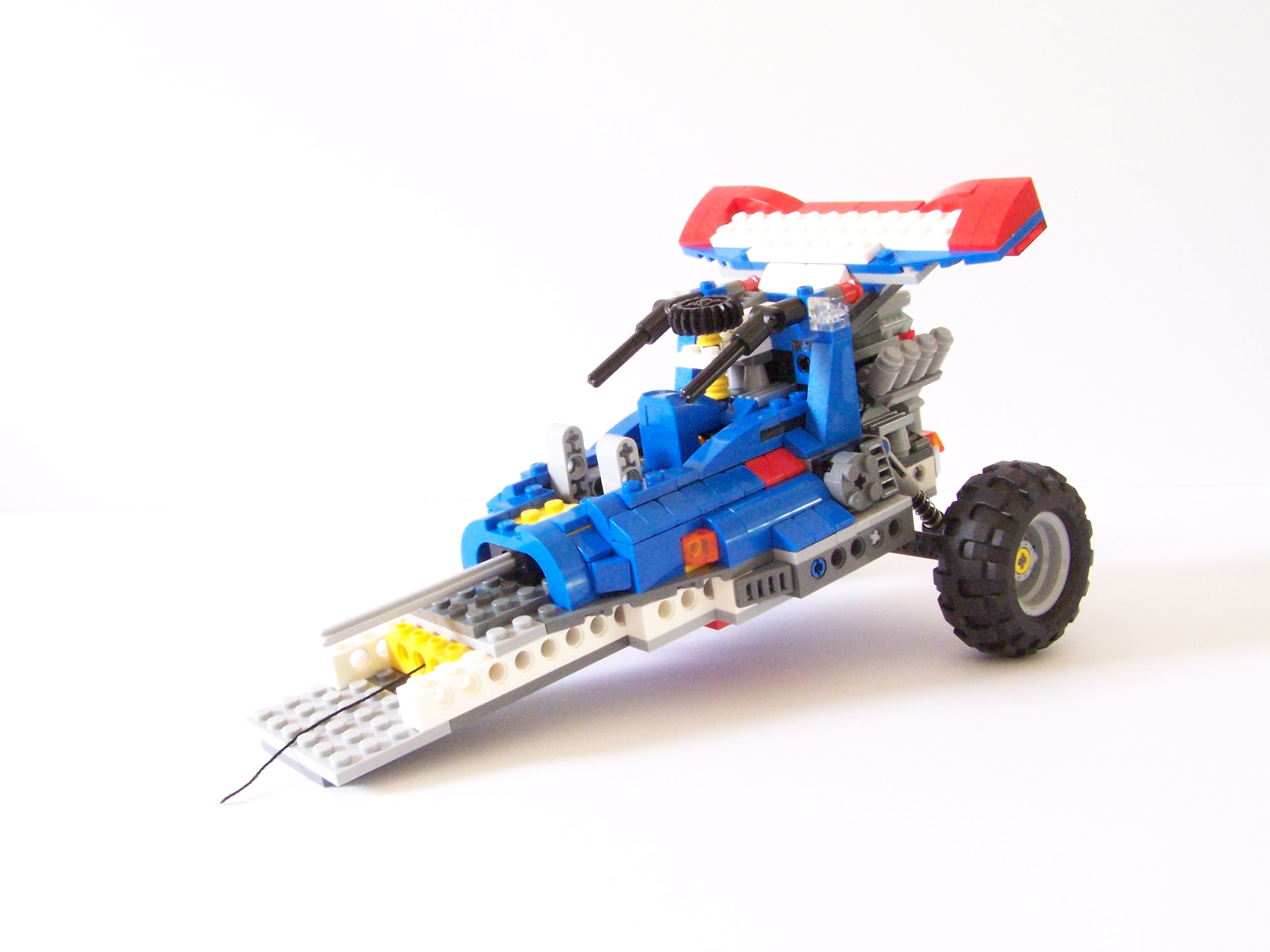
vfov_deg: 37.7
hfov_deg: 49.0
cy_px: 476
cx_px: 635
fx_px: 1394
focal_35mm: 38
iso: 400
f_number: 6.3
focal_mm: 6.3
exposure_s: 1/15
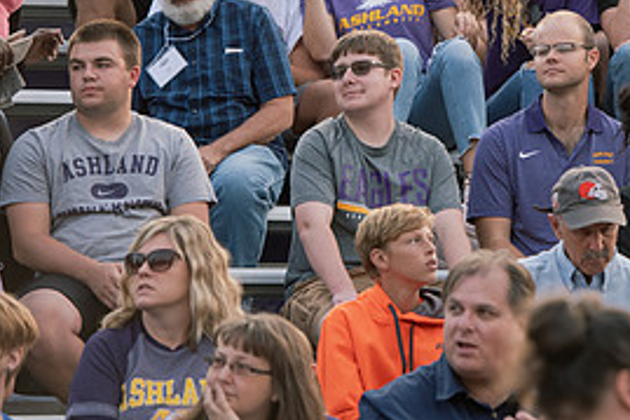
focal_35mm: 302
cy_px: -25
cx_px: 658
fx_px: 5282
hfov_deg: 6.8
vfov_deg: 4.5
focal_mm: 140
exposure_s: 1/500
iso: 800
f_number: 4.5
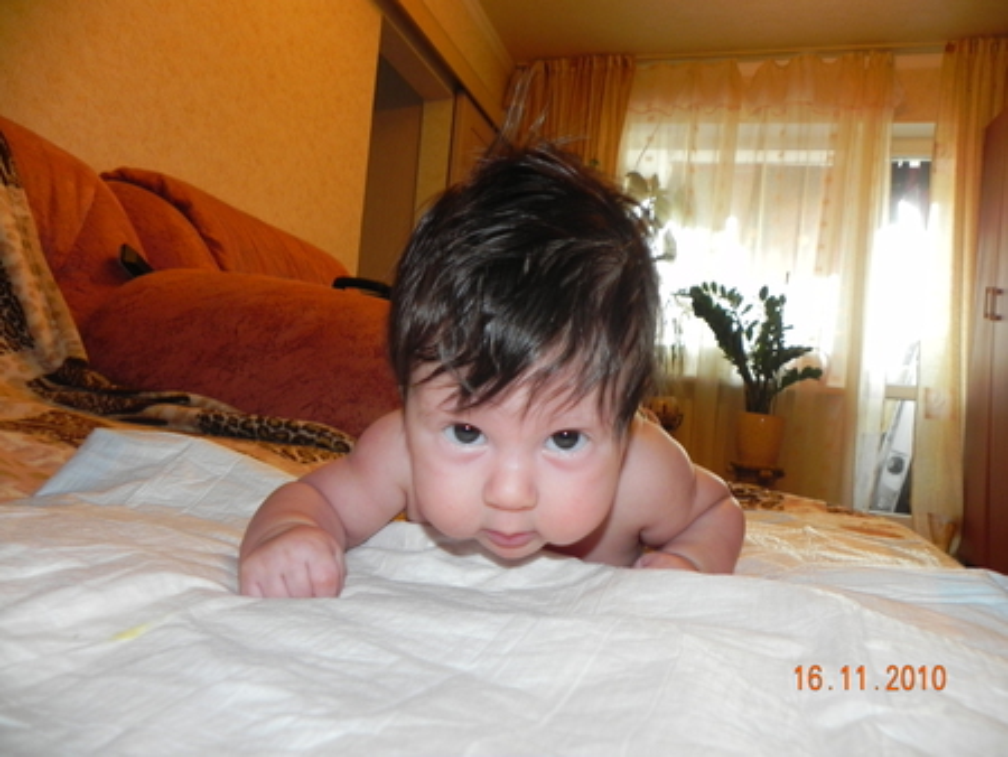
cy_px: 378
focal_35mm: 26
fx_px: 758
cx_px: 504
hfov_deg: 67.3
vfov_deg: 53.1
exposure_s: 1/30
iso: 200
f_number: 2.8
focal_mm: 4.6
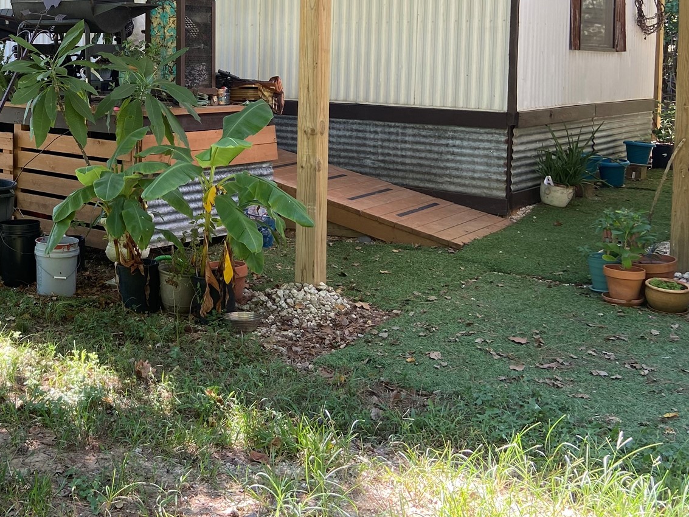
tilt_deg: +0.3
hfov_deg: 38.0
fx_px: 936
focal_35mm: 47
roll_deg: -0.8
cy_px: 77
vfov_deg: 29.9
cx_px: 83
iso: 32
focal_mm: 4.25
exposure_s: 1/122
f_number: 1.8
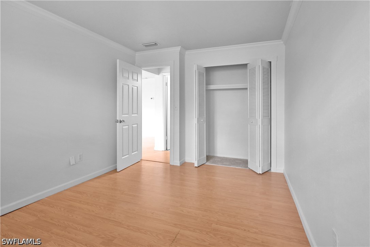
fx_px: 185
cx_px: 185
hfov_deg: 90.0
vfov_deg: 67.4
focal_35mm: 18
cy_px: 124
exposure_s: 1/20
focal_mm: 12
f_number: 3.5
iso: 900
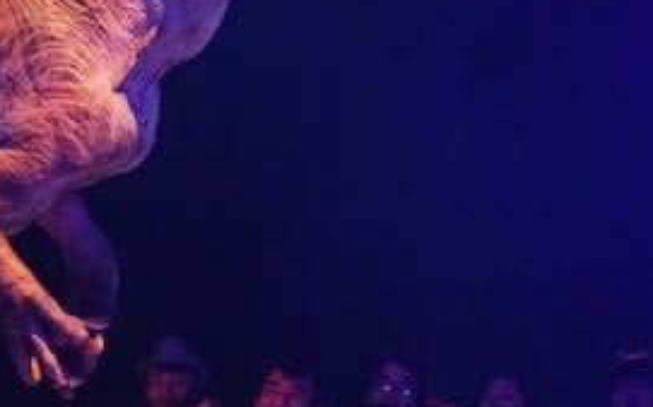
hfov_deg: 6.6
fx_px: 5691
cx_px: 176
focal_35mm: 320
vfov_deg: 4.1
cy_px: -37
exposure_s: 1/100
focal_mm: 85
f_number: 1.4
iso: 5000
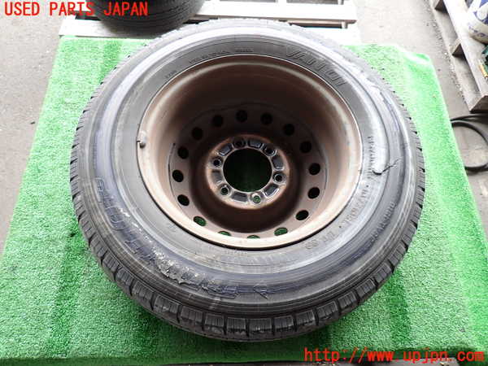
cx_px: 244
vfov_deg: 54.9
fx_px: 352
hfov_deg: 69.4
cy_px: 183
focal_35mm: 25
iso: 100
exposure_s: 1/60
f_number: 2
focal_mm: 4.5
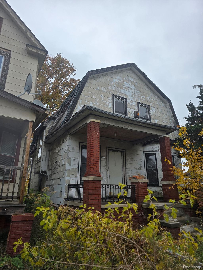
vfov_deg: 73.9
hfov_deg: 58.9
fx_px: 180
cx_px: 102
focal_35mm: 23
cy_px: 135
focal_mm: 6.3
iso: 80
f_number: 1.7
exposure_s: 1/2953
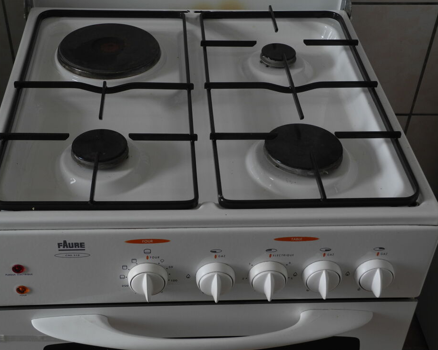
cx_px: 208
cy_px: 174
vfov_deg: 28.6
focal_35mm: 53
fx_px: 687
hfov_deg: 35.3
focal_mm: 10.7
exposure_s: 1/25
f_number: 4
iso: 100
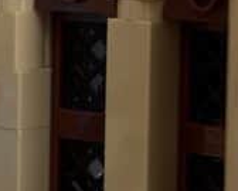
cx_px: -279
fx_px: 2011
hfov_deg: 6.5
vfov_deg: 5.4
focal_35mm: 285
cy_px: 17
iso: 200
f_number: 1.78
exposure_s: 1/59
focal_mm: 6.76
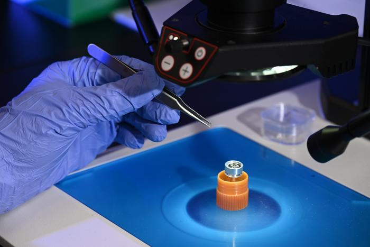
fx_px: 1234
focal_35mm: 120
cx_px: 185
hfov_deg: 17.1
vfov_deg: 11.4
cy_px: 124
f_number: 6.3
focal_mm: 120
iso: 200
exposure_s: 1/40
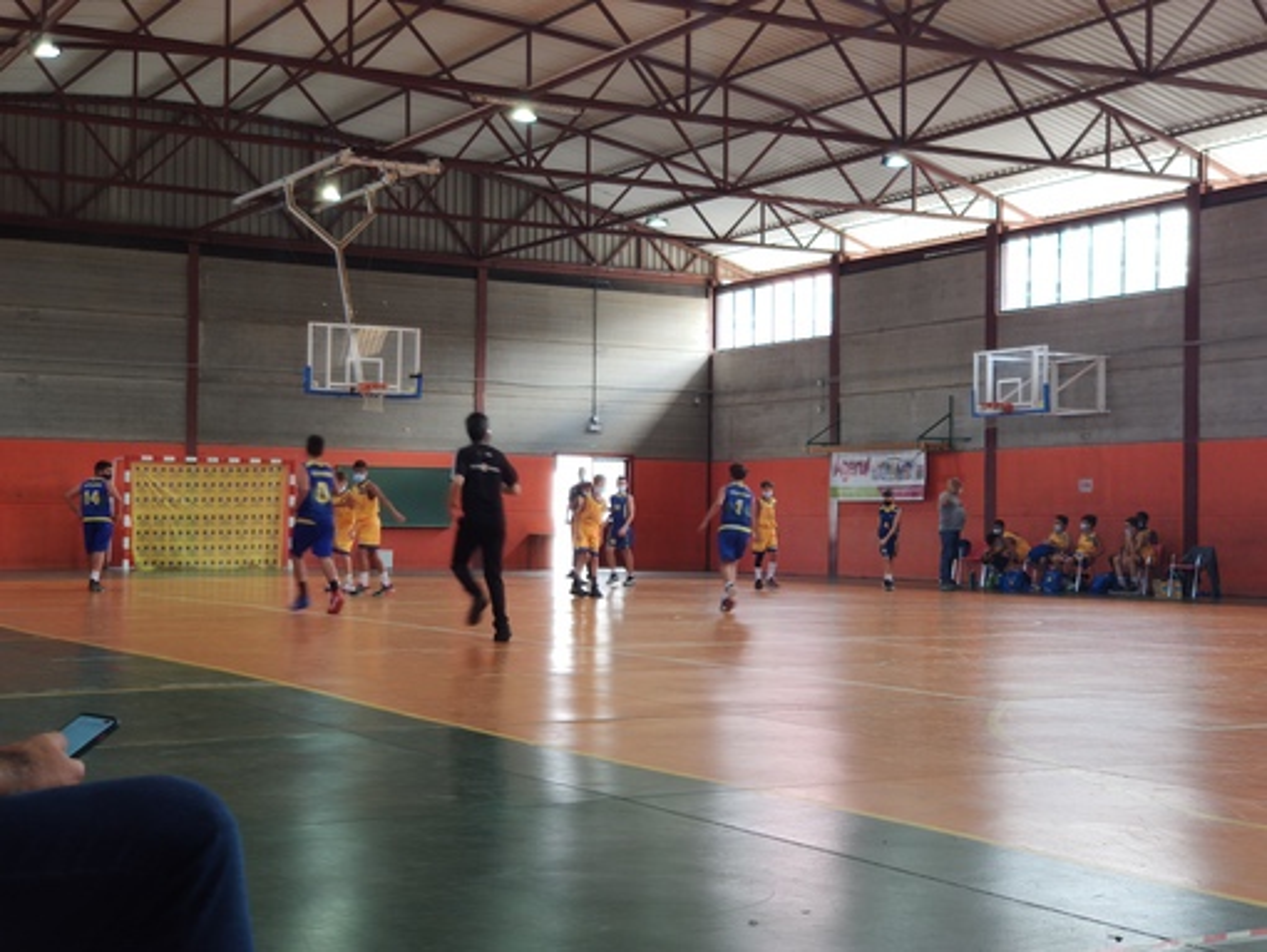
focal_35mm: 51
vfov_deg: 28.6
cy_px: 476
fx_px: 1868
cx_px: 634
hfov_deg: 37.5
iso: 258
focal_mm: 6.22
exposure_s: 1/50
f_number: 2.2
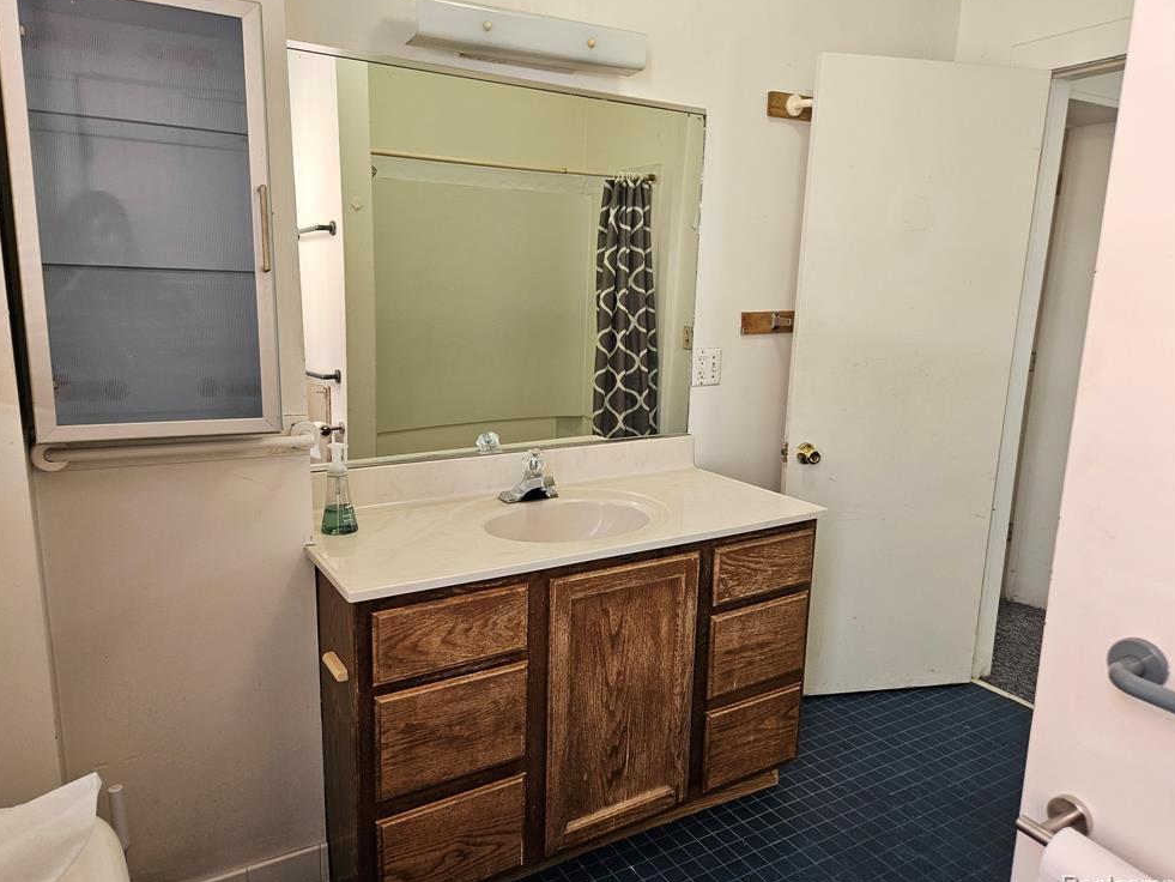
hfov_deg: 71.6
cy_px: 443
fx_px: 815
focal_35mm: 24
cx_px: 569
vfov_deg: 56.8
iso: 200
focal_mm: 5.4
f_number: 1.8
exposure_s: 1/120
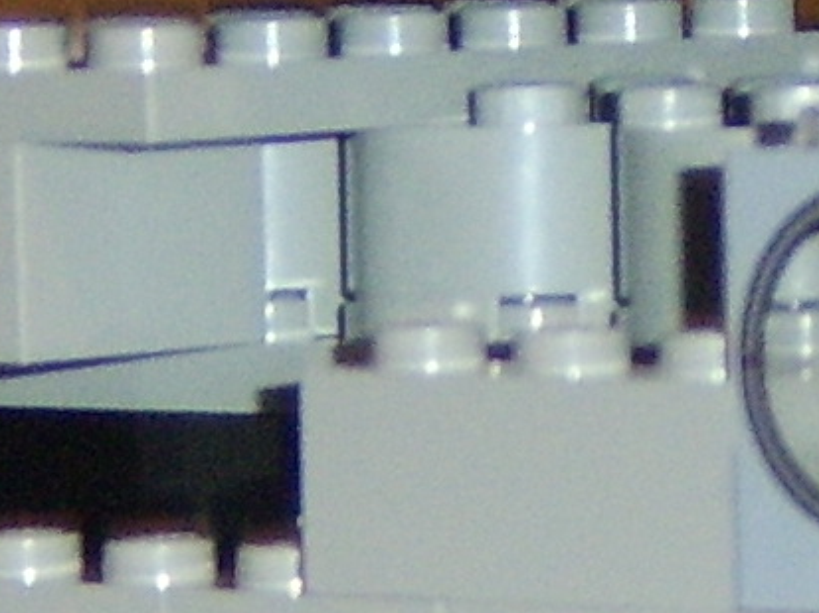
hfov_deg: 4.9
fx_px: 9482
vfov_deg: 3.7
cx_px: 952
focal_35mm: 401
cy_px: 583
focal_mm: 14.04
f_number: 3.5
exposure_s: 1/60
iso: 200
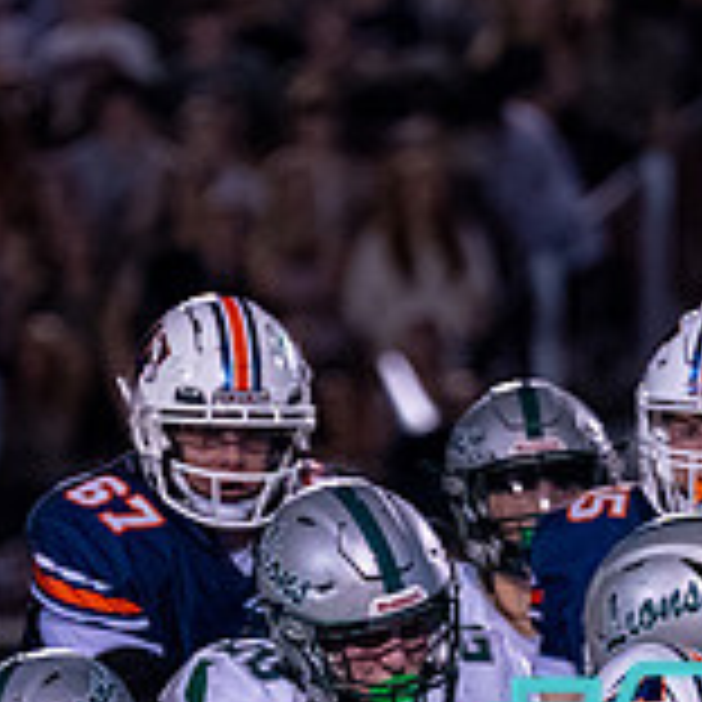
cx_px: 347
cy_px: 877
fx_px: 19984
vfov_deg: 2.0
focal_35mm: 871
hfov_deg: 2.0
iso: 3200
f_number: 2.8
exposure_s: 1/1000
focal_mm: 191
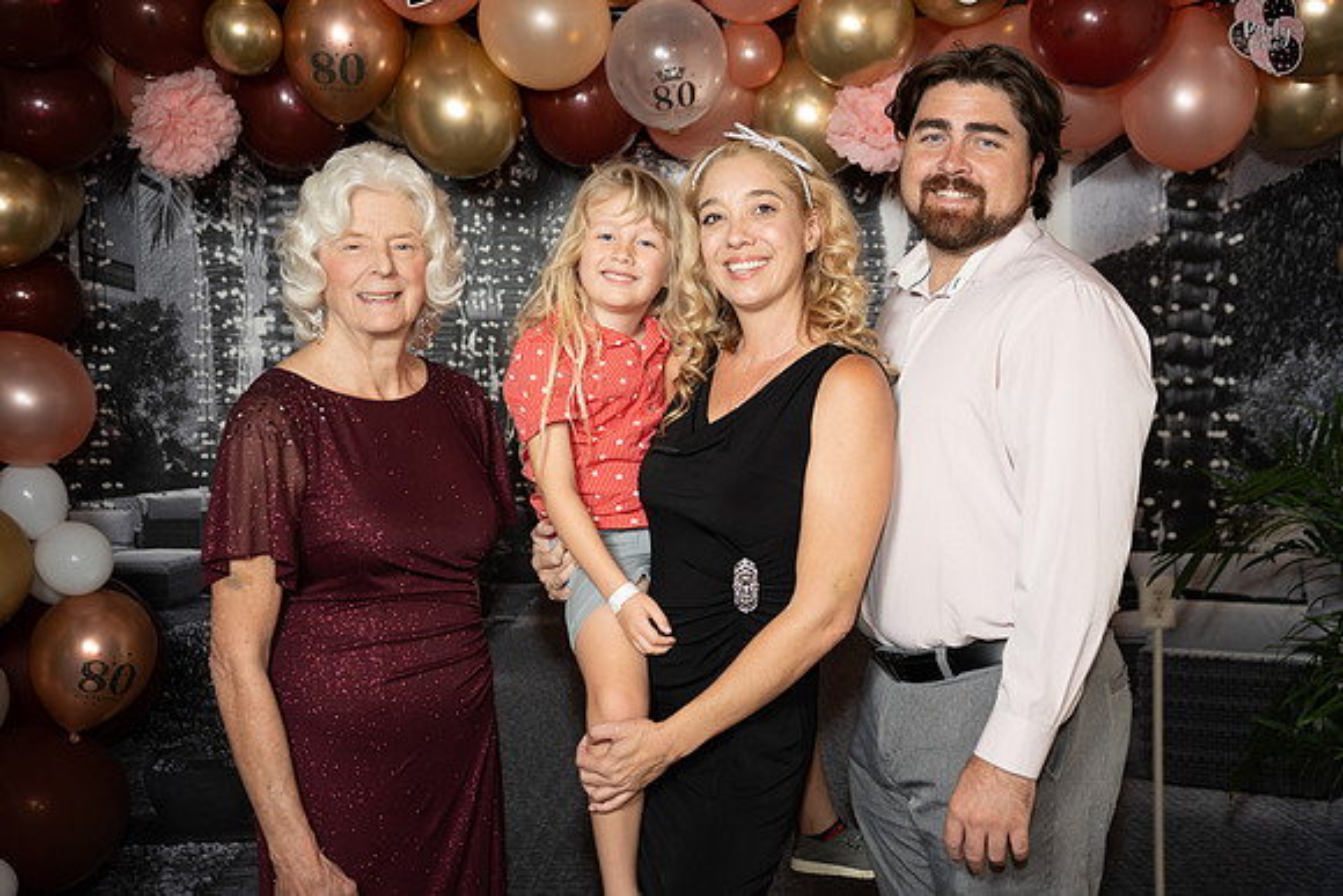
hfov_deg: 44.7
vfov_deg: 30.7
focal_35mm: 44
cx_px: 672
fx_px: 1634
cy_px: 448
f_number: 2.8
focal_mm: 43.8
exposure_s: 1/160
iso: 1000
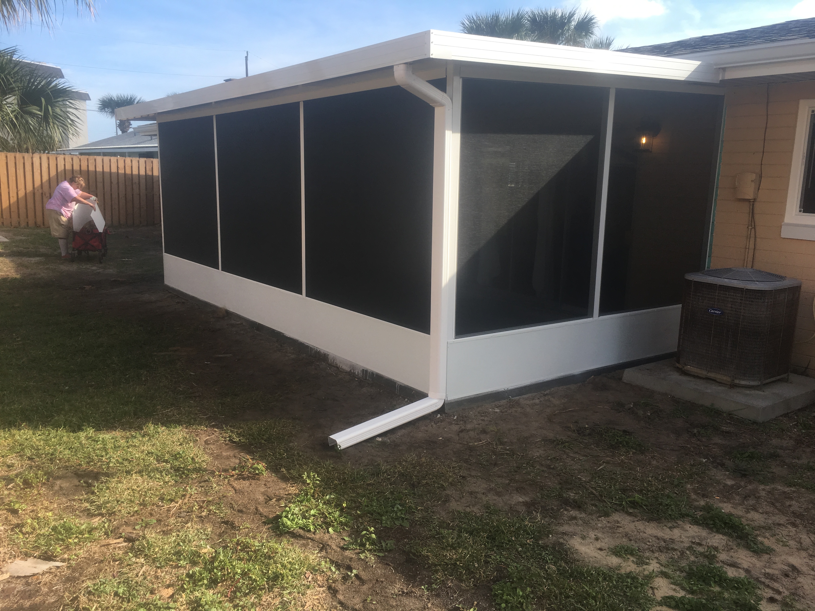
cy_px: 306
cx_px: 408
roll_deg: -1.2
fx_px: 683
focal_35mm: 29
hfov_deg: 61.7
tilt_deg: -10.6
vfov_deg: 48.2
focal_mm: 4.15
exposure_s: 1/663
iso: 25
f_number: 2.2
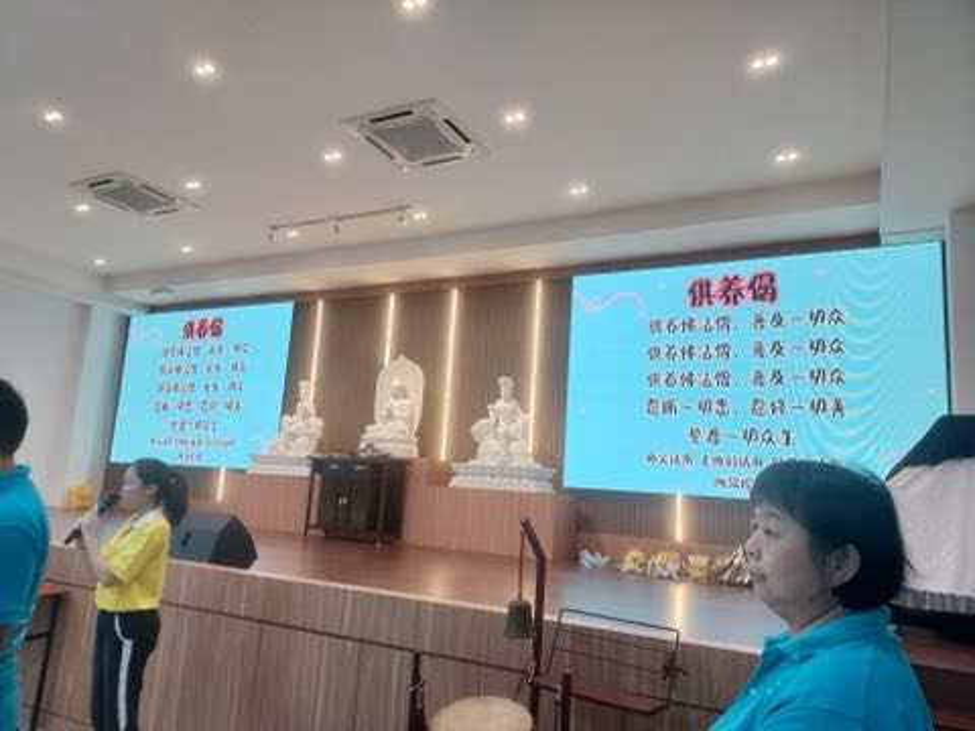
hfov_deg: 71.6
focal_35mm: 24
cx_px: 488
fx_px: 676
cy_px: 366
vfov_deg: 56.8
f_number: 1.8
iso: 250
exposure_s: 1/60
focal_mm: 4.6
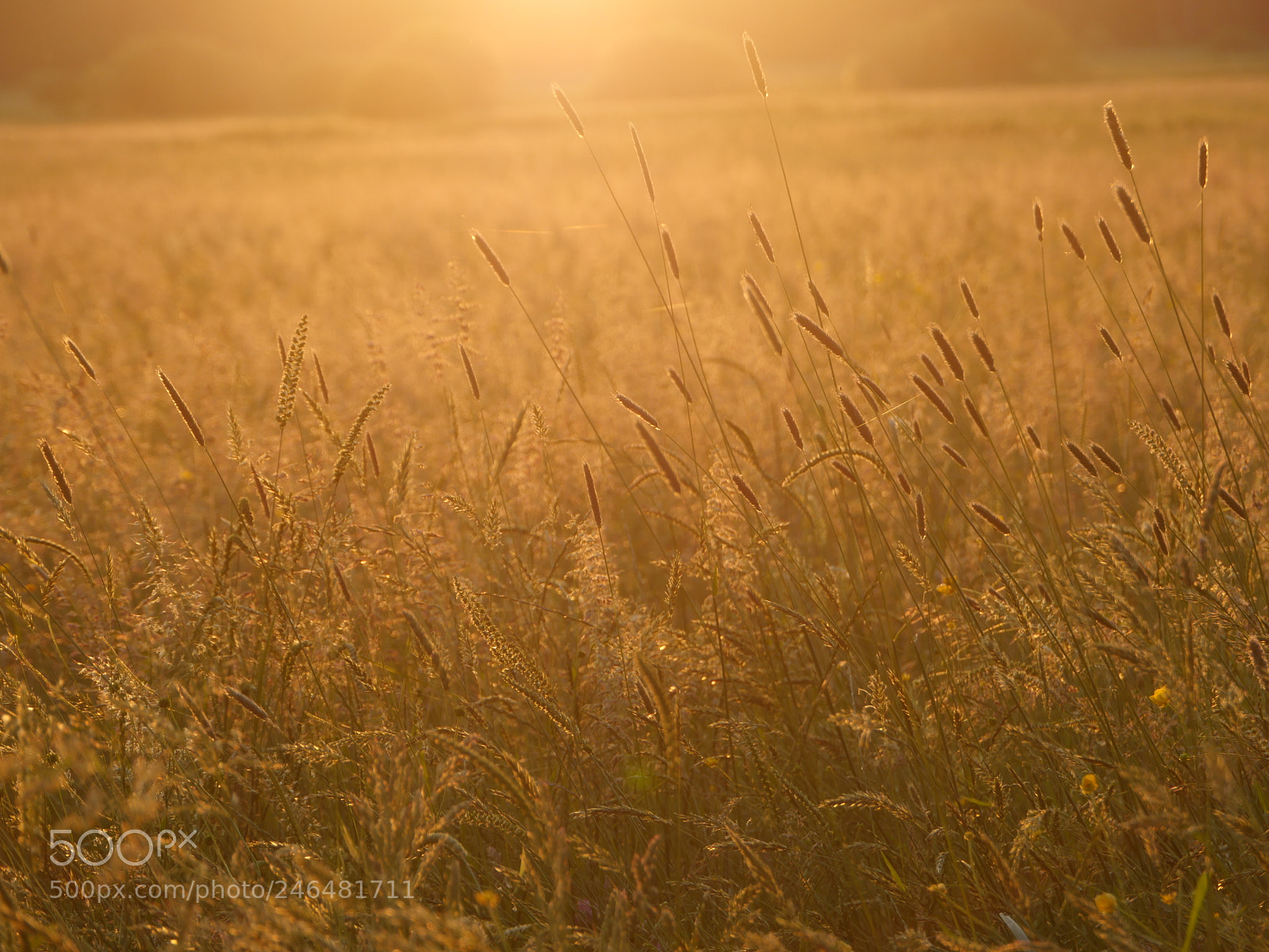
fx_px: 5132
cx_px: 634
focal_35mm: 140
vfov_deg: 10.6
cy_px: 476
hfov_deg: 14.1
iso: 200
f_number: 5.8
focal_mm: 70
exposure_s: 1/160
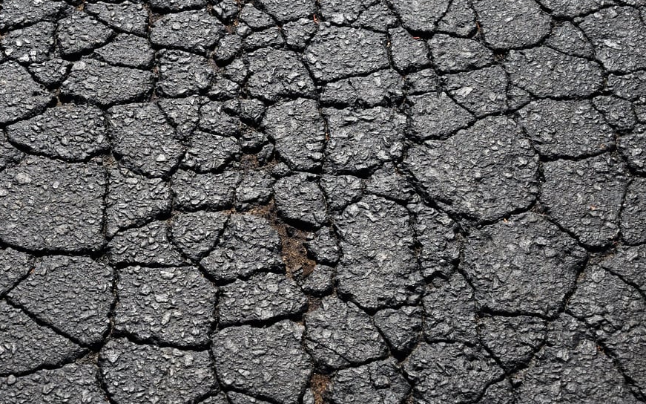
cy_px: 191
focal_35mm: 73
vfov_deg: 17.8
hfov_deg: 28.1
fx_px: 1285
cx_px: 237
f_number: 8
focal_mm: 52
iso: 250
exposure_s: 1/320
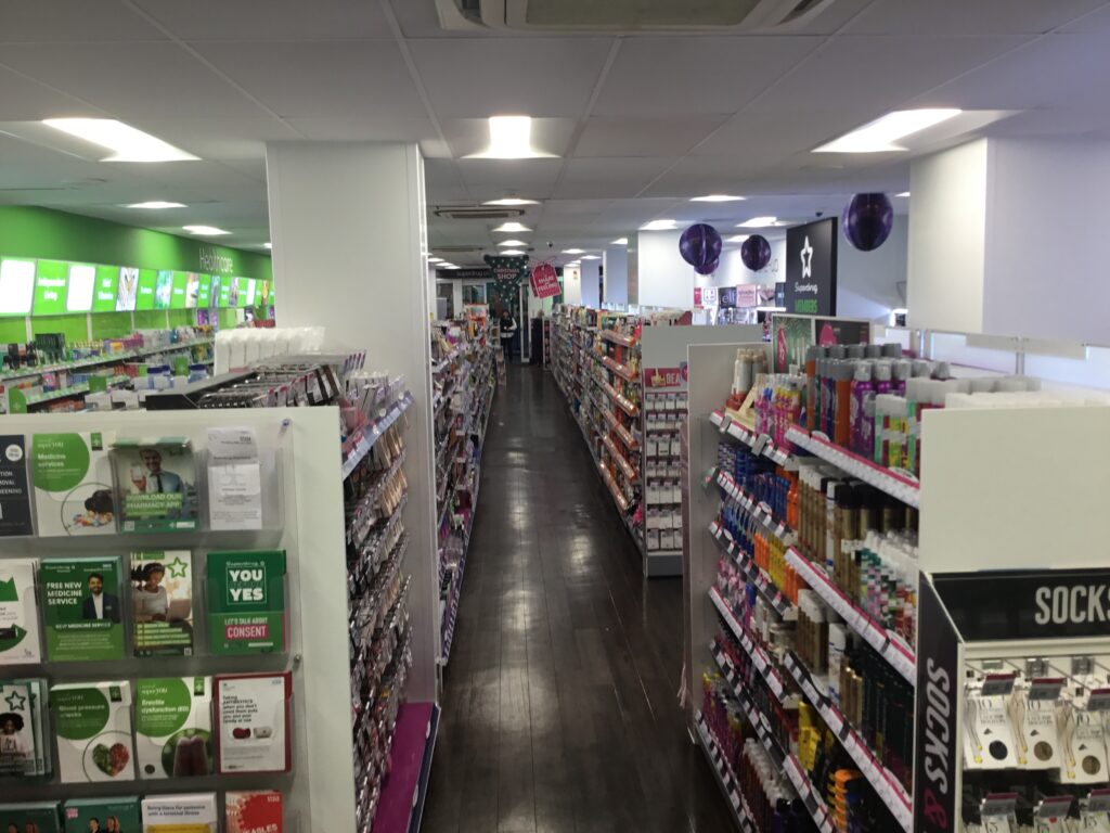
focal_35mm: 31
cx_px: 555
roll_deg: +0.5
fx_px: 994
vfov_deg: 45.4
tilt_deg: -4.9
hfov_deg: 58.4
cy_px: 416
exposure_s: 1/50
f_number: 2.4
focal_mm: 3.3
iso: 32
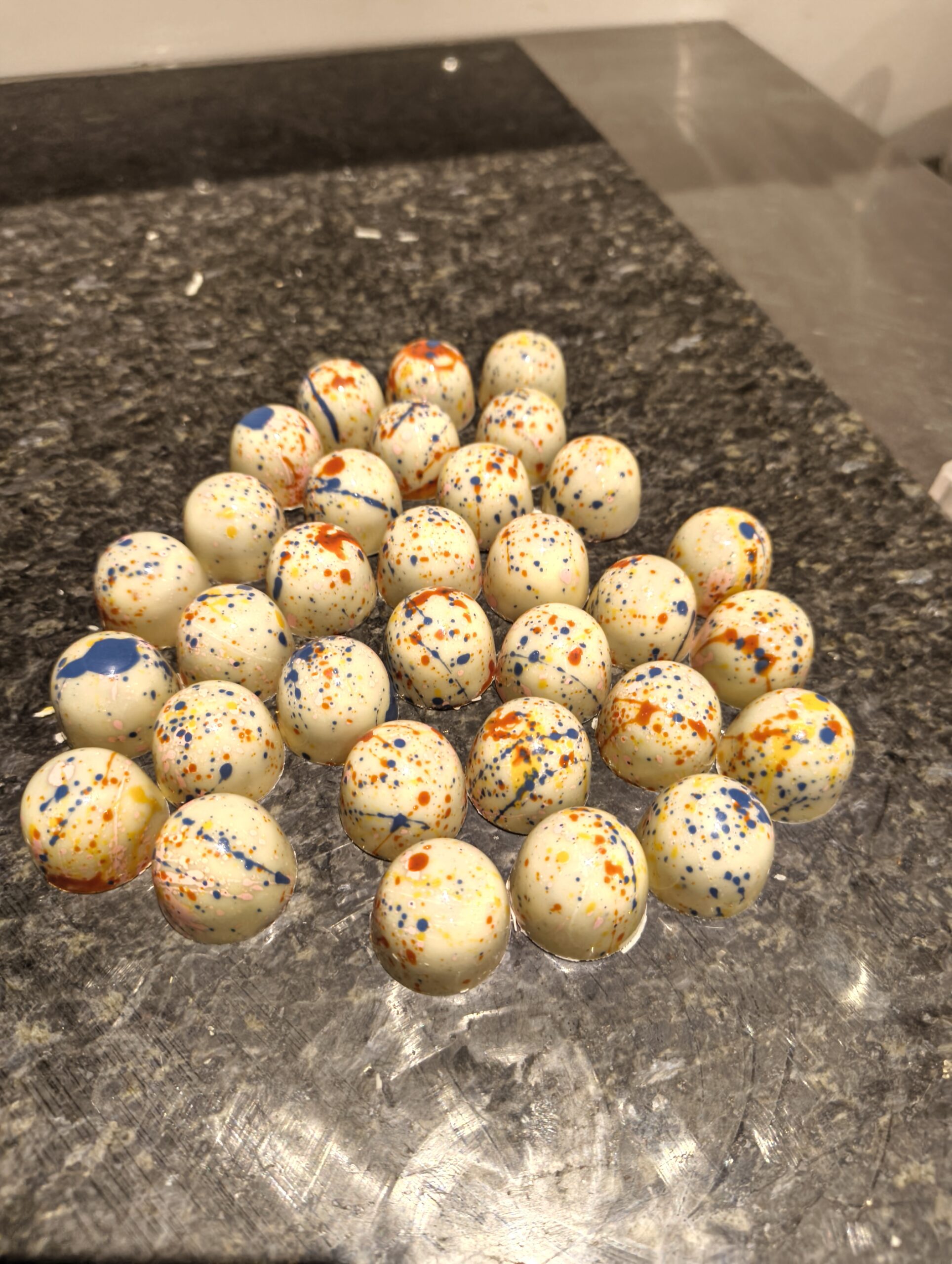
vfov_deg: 71.5
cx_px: 476
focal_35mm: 24
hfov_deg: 56.9
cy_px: 632
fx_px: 878
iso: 875
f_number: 1.87
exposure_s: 1/50
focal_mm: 5.56
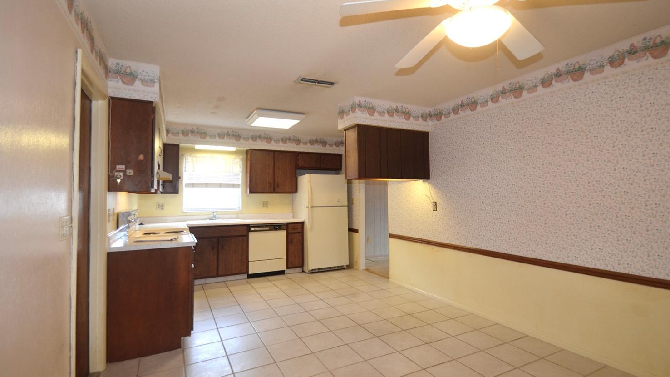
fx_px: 302
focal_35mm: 17
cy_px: 173
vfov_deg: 63.8
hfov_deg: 95.9
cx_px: 349
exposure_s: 1/60
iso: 400
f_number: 4
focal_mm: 10
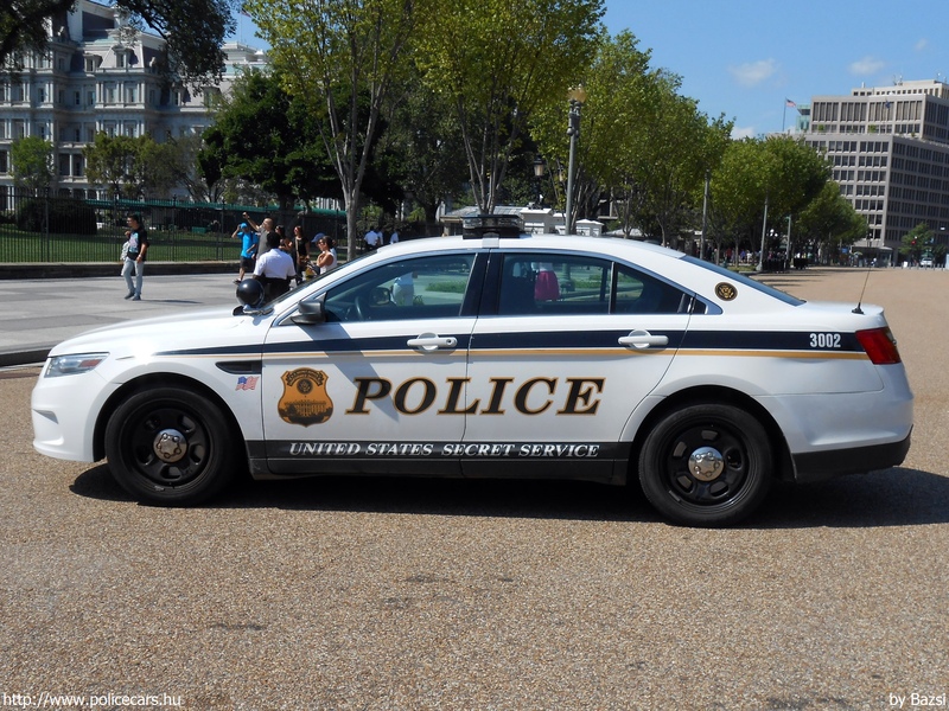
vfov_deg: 37.7
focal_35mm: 38
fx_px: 1042
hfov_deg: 49.0
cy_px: 356
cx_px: 474
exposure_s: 1/800
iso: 80
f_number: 4.2
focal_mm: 6.8
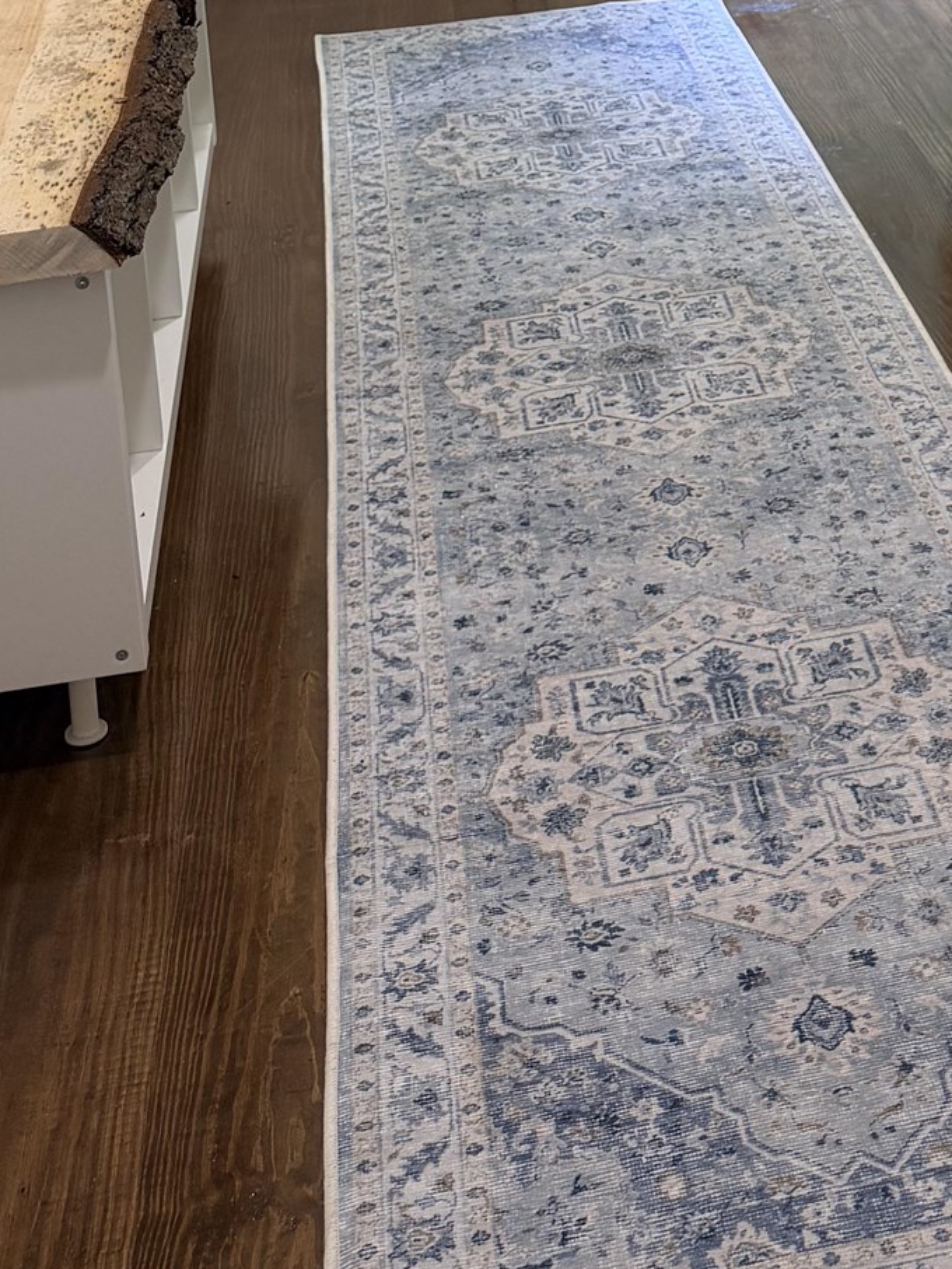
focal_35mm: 61
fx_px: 2236
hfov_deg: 23.4
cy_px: -213
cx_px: 868
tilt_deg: -11.8
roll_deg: +1.6
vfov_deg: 28.1
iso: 160
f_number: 1.78
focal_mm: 6.76
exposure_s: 1/120
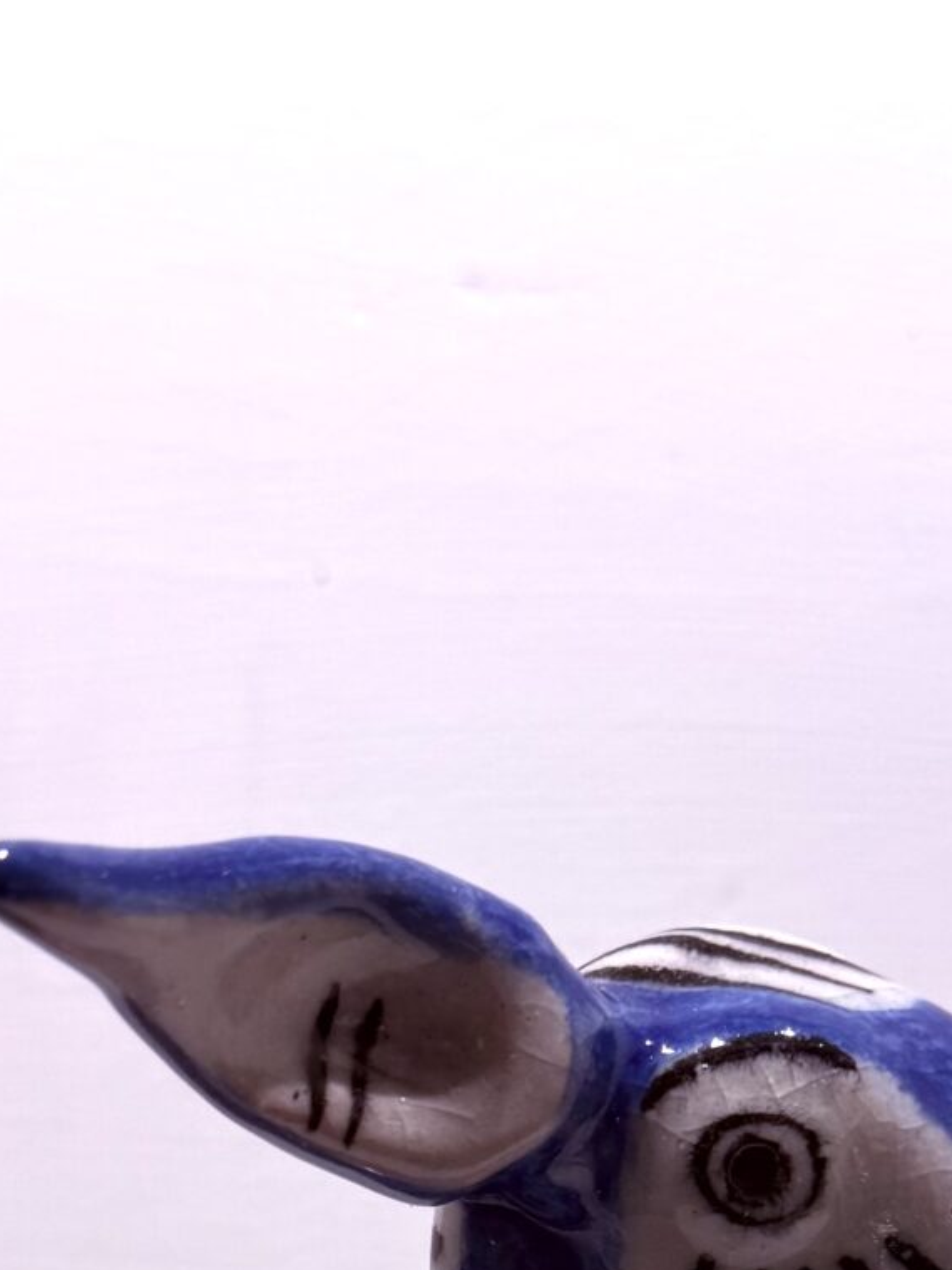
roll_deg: -1.6
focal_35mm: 81
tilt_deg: -18.6
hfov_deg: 18.2
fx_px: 2971
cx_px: 418
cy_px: 1374
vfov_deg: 22.8
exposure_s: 1/121
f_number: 1.78
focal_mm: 6.76
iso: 64
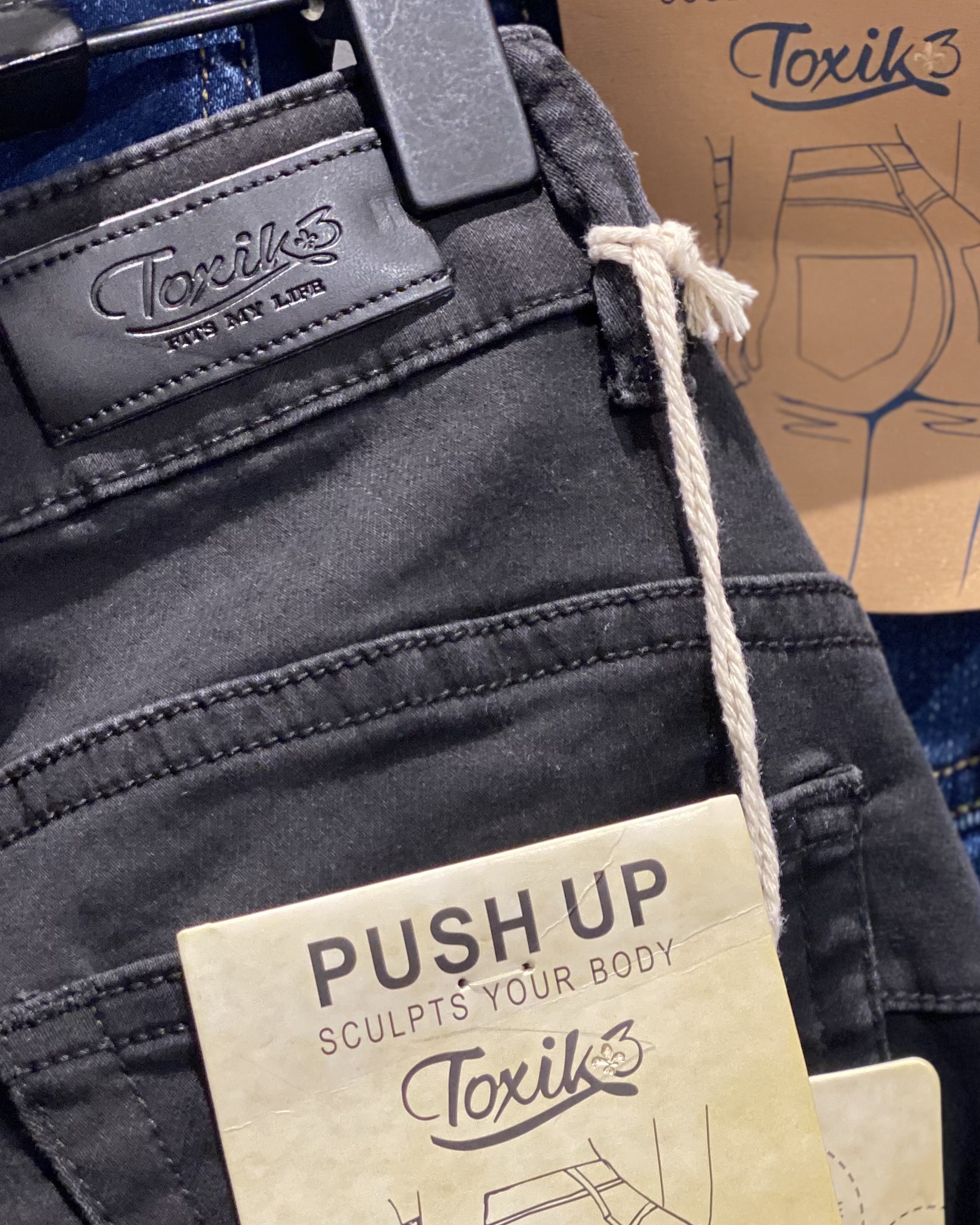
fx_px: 3154
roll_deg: -0.4
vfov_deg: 21.9
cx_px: 609
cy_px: 728
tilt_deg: -4.5
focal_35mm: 87
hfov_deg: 17.6
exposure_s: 1/33
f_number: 2
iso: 125
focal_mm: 6
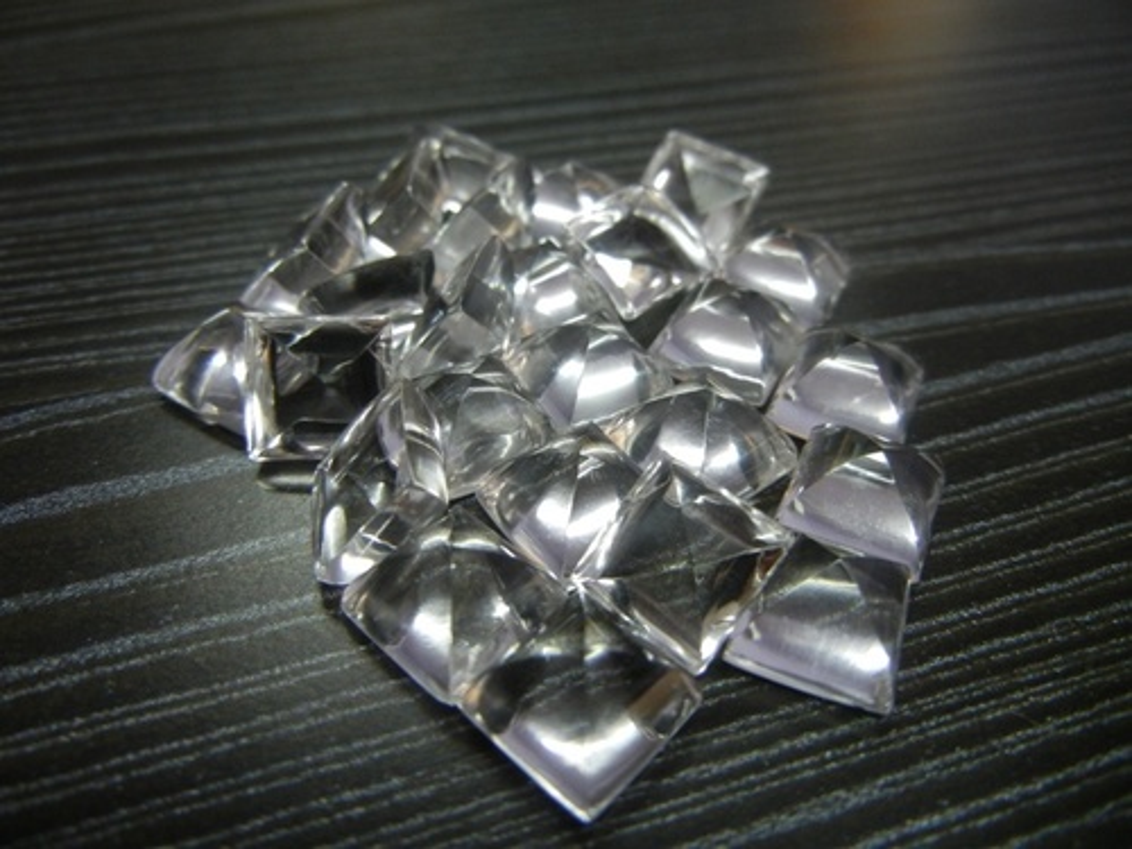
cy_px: 424
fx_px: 981
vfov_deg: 46.8
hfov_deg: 60.0
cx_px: 566
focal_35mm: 30
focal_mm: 5.4
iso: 400
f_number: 3.5
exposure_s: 1/24.2
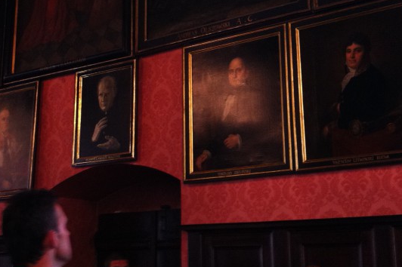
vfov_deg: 19.3
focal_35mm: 70
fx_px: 781
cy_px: 78
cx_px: 142
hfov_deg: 28.7
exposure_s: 1/15
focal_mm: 3.85
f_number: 2.8
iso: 125
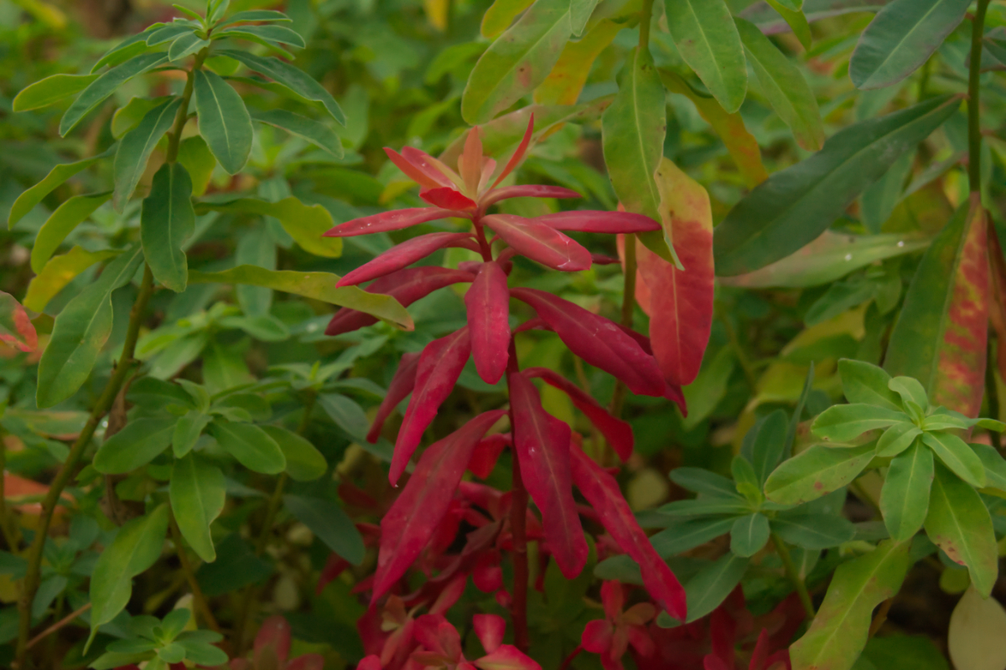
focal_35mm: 75
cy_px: 335
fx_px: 2096
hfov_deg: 27.0
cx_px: 503
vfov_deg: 18.2
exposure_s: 1/200
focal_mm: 50
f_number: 11
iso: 3200
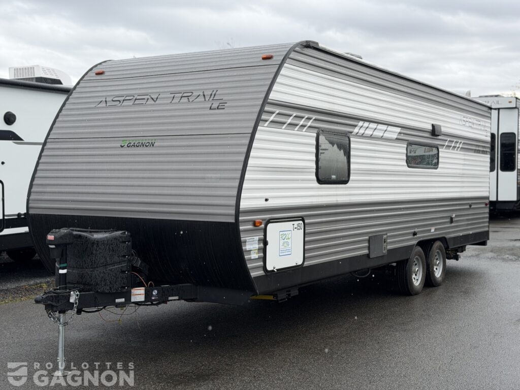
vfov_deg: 30.3
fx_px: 721
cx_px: 260
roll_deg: +1.6
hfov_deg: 39.7
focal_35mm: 48
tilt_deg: -1.2
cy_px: 195
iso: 64
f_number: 1.78
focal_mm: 6.76
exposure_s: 1/1027
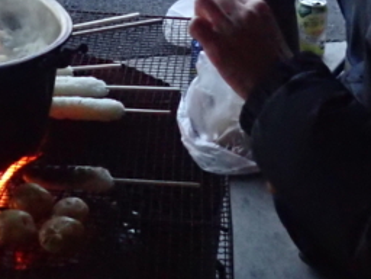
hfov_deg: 19.1
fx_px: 1072
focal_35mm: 100
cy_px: -150
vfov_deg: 13.8
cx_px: 9
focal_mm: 4.5
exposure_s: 1/125
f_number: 2
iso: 1250
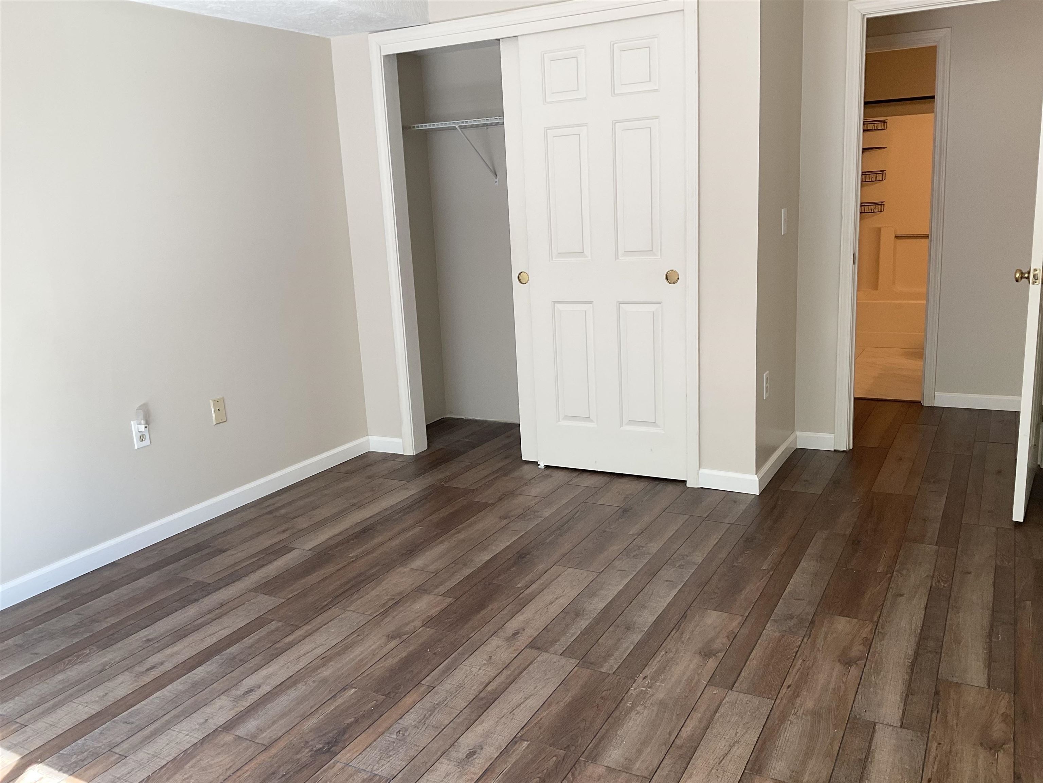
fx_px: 874
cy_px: 392
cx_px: 522
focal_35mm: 29
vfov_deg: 48.2
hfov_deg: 61.7
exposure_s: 1/60
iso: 40
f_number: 1.8
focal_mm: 3
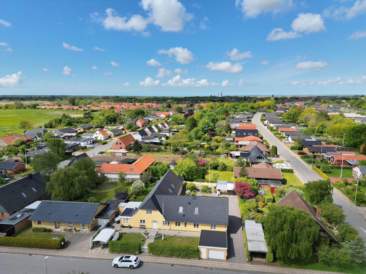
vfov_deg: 56.8
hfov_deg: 71.6
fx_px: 254
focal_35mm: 24
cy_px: 137
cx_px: 183
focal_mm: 6.72
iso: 200
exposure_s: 1/4000
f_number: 1.7
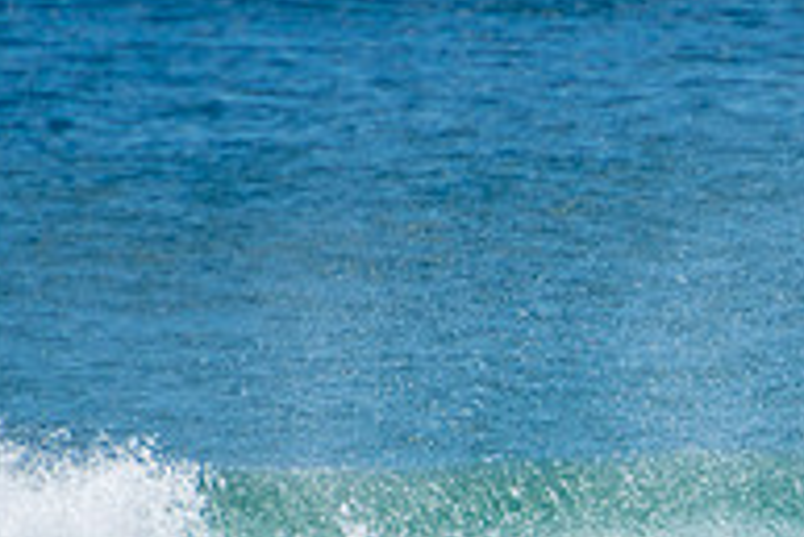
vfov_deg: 0.8
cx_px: 1050
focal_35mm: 1807
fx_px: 40385
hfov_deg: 1.1
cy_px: 714
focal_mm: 400
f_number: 5.6
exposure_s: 1/1250
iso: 200
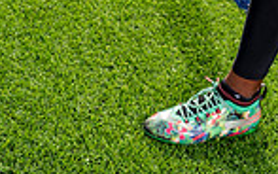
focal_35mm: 81
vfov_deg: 13.0
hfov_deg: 24.6
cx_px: 265
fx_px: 614
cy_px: -216
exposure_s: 1/320
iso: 100
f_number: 5.6
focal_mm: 26
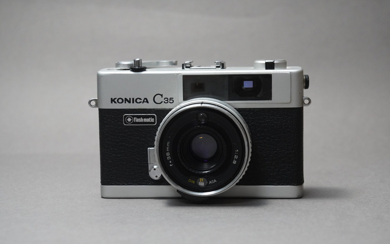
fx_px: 914
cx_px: 202
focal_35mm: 86
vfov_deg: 15.2
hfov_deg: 24.1
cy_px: 131
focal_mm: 54
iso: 2000
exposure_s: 1/100
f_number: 6.3
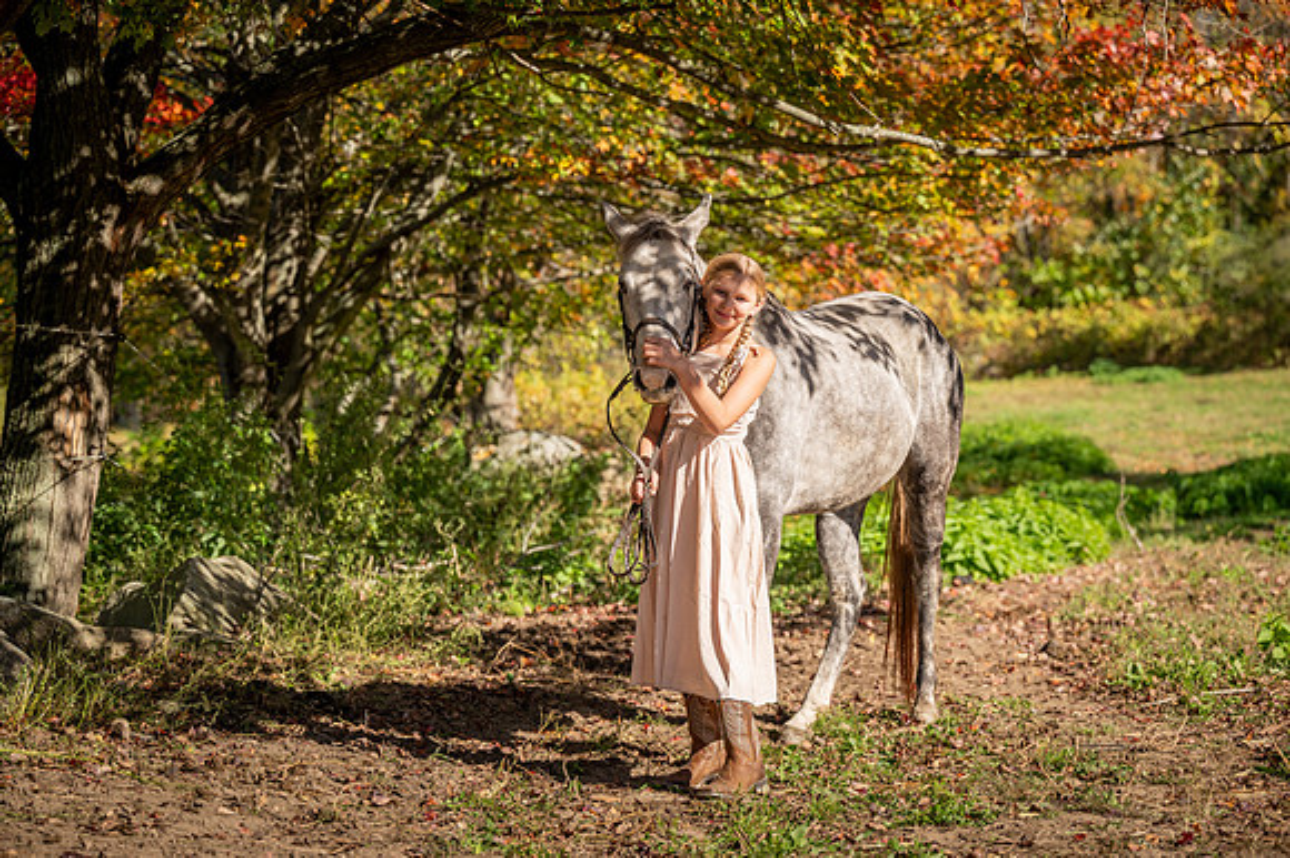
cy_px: 429
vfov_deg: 15.2
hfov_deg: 22.6
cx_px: 645
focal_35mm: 90
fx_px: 3223
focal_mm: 90
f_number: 4
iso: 100
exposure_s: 1/1600
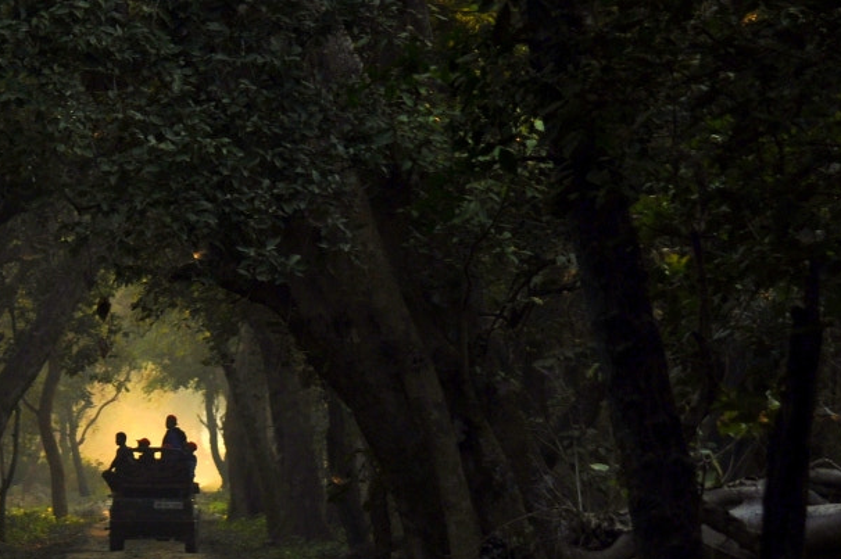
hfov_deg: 4.4
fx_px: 10912
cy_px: 430
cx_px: 64
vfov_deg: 2.9
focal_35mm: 467
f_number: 4.8
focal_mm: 105
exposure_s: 1/250
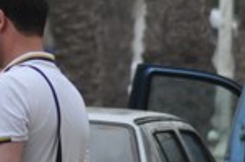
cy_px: 80
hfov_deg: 1.6
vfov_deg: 1.1
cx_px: -83
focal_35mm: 1269
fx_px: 8618
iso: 800
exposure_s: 1/640
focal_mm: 200
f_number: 5.6
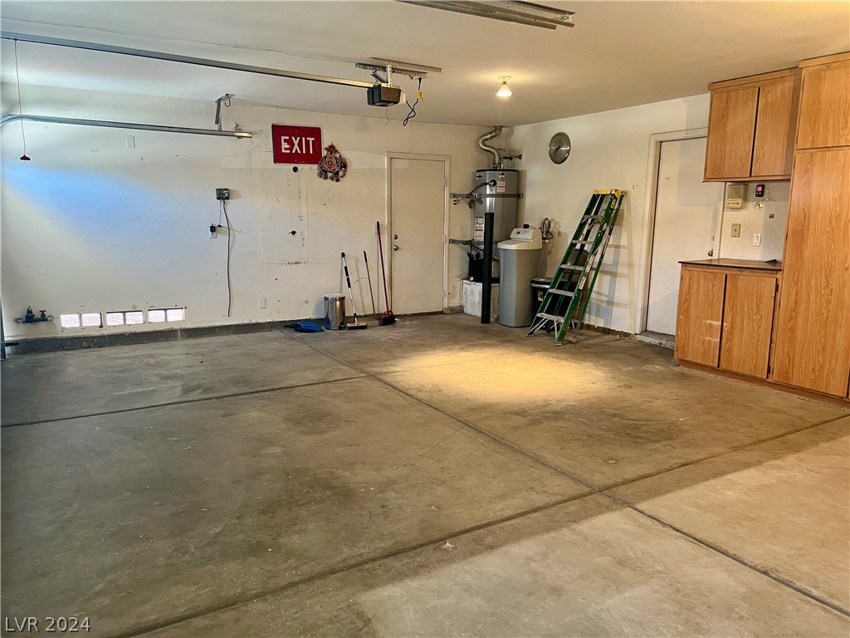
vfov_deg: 53.1
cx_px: 425
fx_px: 638
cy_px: 319
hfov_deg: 67.3
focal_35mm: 26
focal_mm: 5.7
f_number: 1.5
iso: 200
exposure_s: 1/60
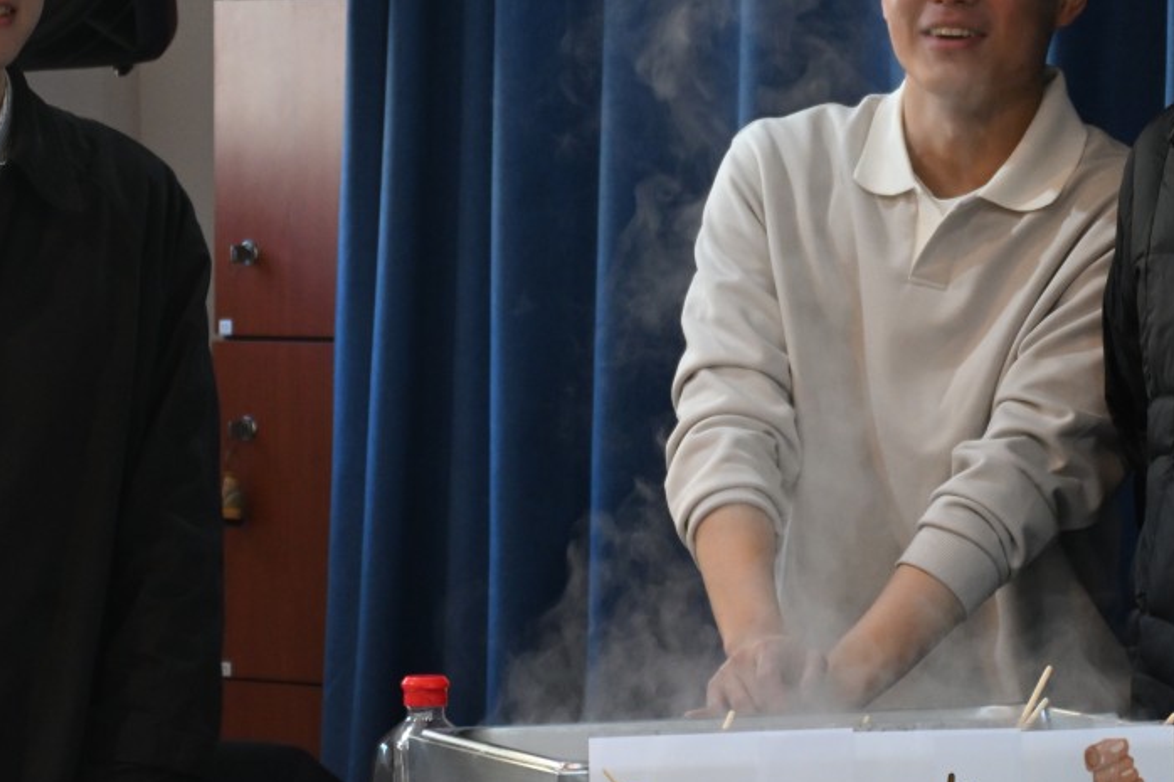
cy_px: 176
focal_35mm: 176
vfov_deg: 7.8
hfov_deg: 11.7
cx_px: 685
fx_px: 5738
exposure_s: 1/125
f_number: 5
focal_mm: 64
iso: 1250
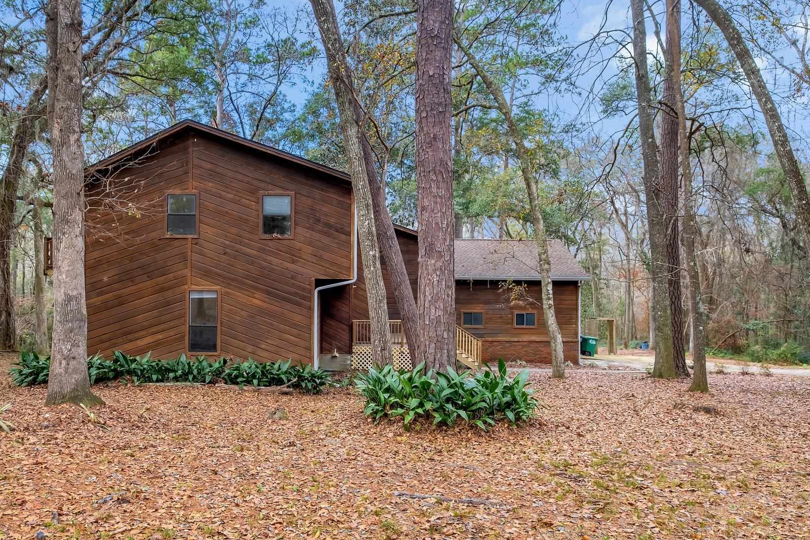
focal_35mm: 25
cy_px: 268
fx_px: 562
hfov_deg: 71.2
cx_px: 356
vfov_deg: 51.3
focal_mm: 13.2
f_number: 8
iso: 320
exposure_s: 1/70
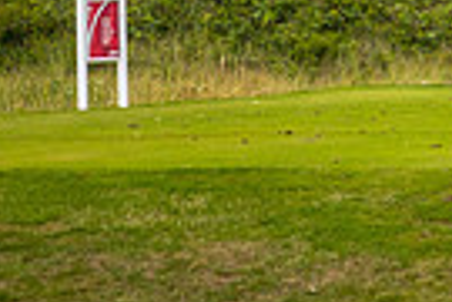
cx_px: 884
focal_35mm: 1285
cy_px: -317
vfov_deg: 1.1
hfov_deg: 1.6
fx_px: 16133
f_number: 4
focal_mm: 300
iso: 200
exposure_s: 1/500
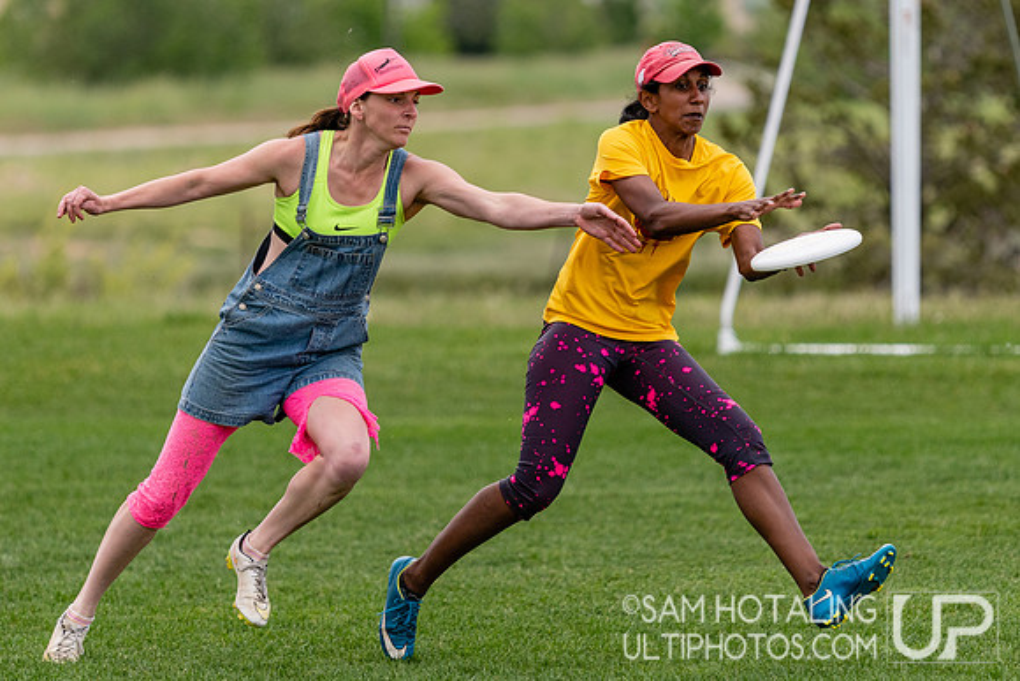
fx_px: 12014
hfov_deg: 4.9
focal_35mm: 424
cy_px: 259
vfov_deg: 3.2
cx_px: 610
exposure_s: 1/2500
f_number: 2.8
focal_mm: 200
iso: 220
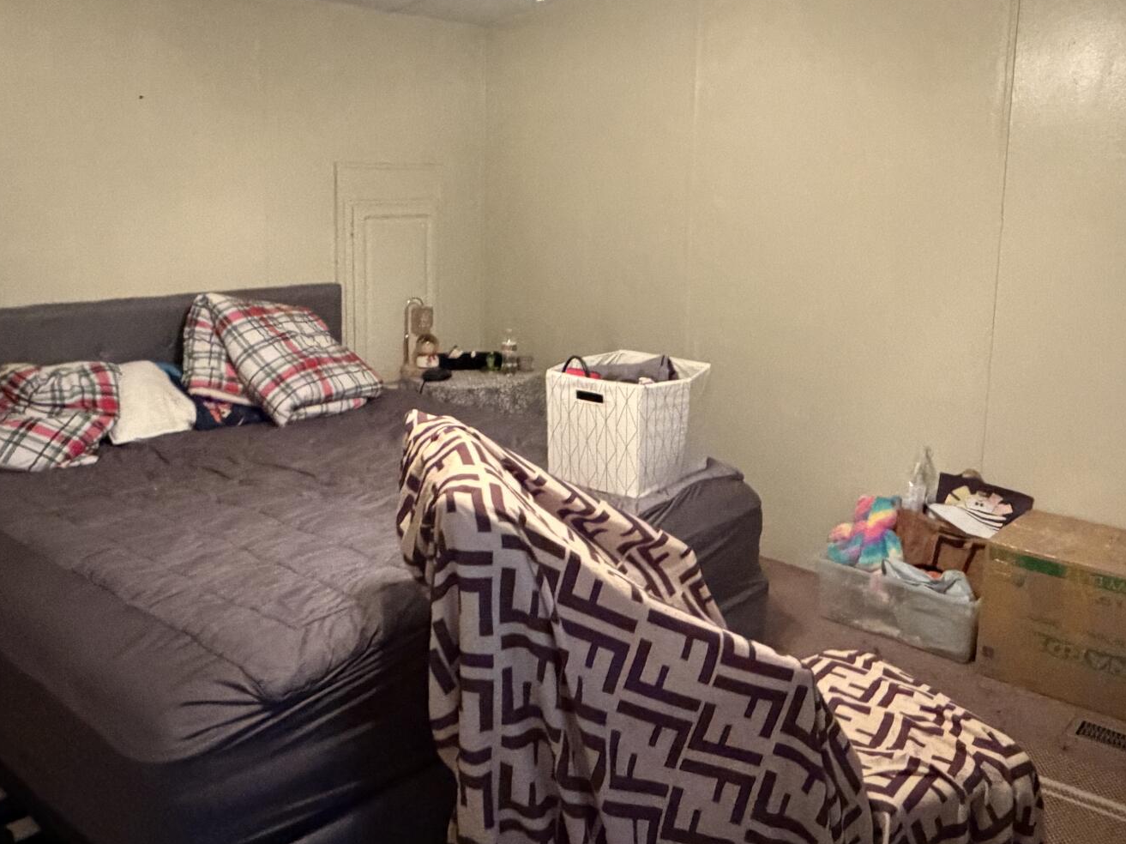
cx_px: 618
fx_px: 1041
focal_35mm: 32
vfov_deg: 43.9
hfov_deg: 56.7
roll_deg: -1.7
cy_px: 335
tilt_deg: -10.1
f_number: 2.2
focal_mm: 2.22
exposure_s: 1/40
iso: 1250
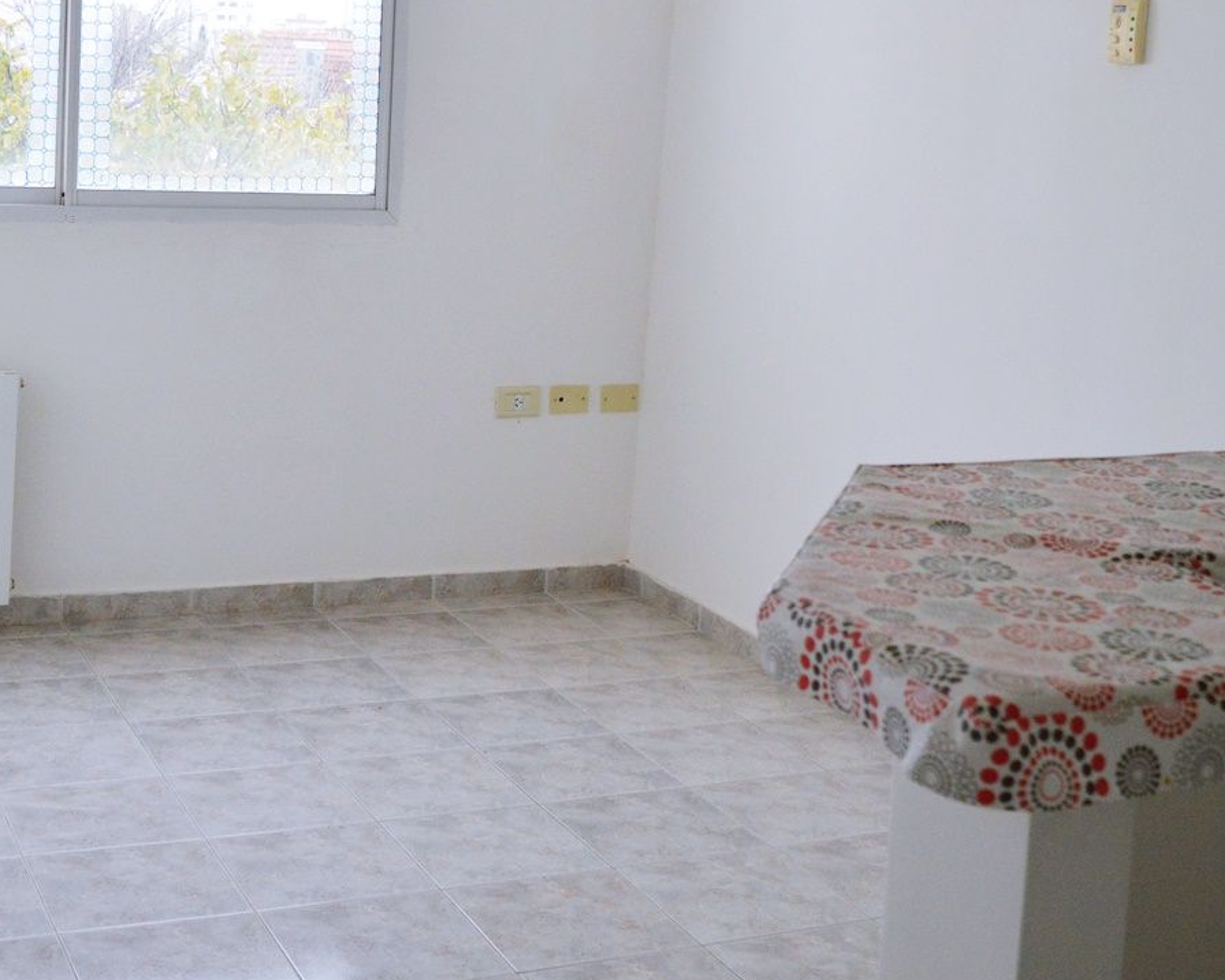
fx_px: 1849
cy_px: 268
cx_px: 481
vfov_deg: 29.3
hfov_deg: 36.5
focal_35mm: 51
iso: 800
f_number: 3.5
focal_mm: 18
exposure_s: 1/800
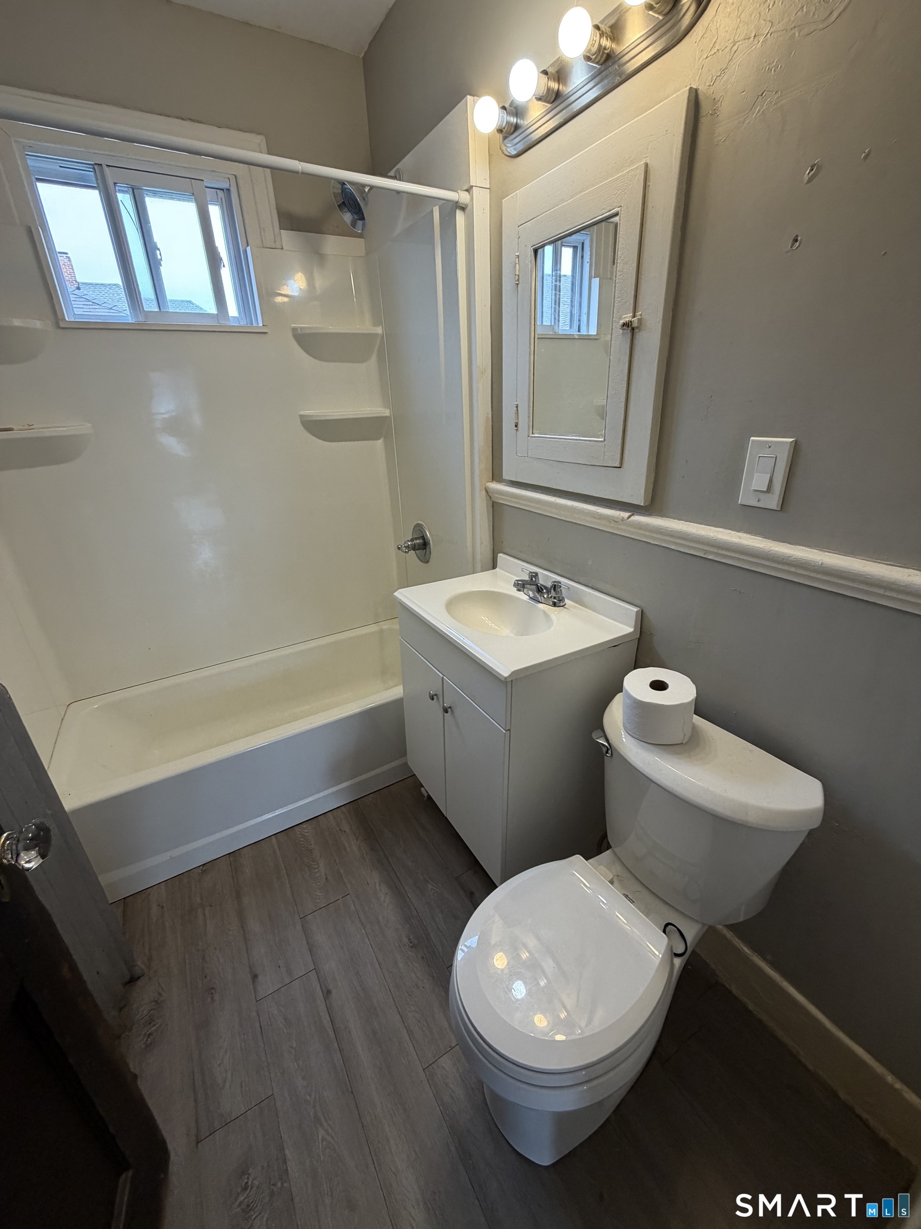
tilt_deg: -21.6
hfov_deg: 85.7
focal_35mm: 14
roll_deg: +1.9
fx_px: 497
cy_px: 614
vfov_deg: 102.1
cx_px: 460
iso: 200
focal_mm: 2.22
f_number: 2.2
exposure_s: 1/120
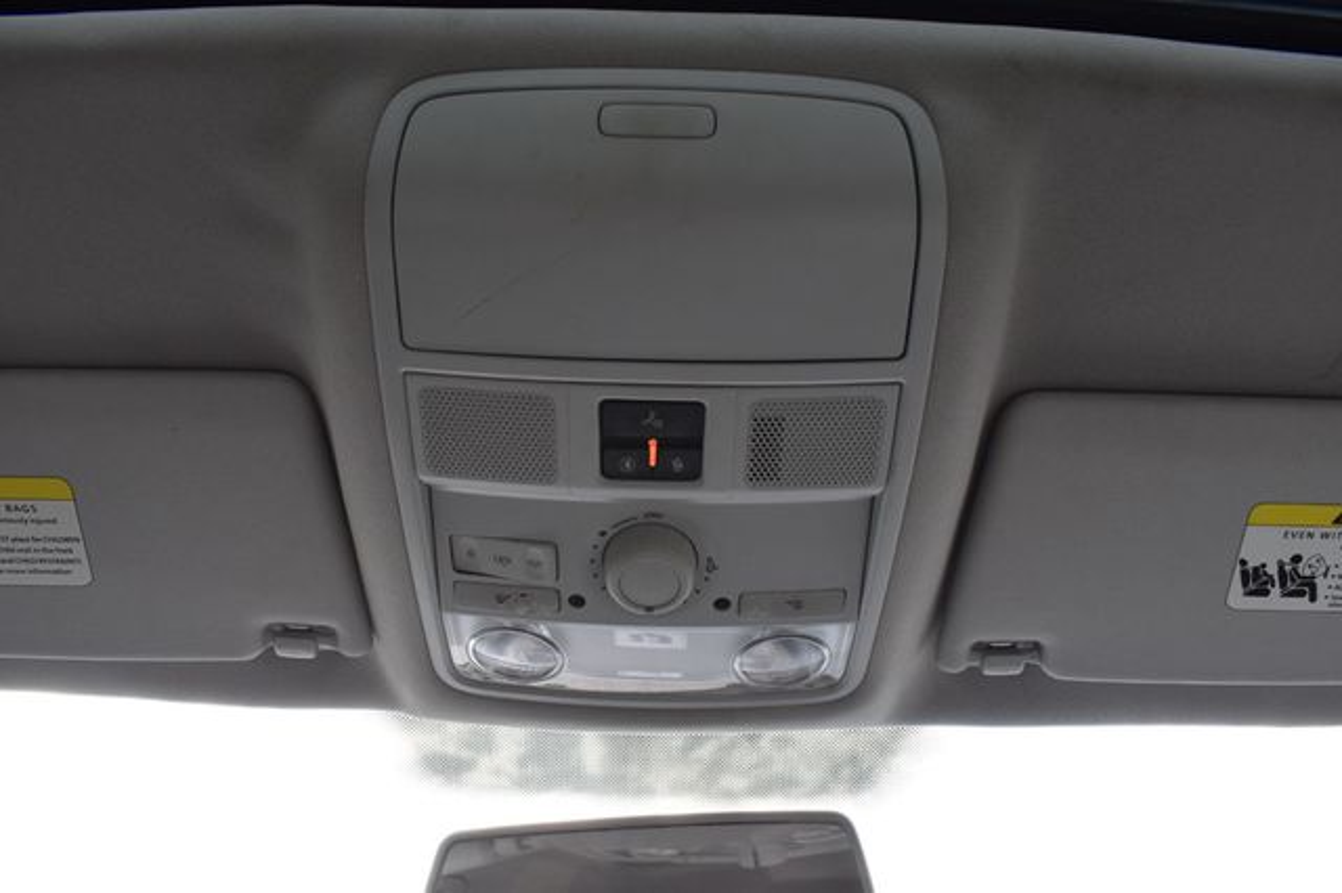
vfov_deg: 47.9
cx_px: 671
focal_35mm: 27
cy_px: 446
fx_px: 1006
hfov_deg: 67.4
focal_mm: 18
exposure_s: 1/80
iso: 400
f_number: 8
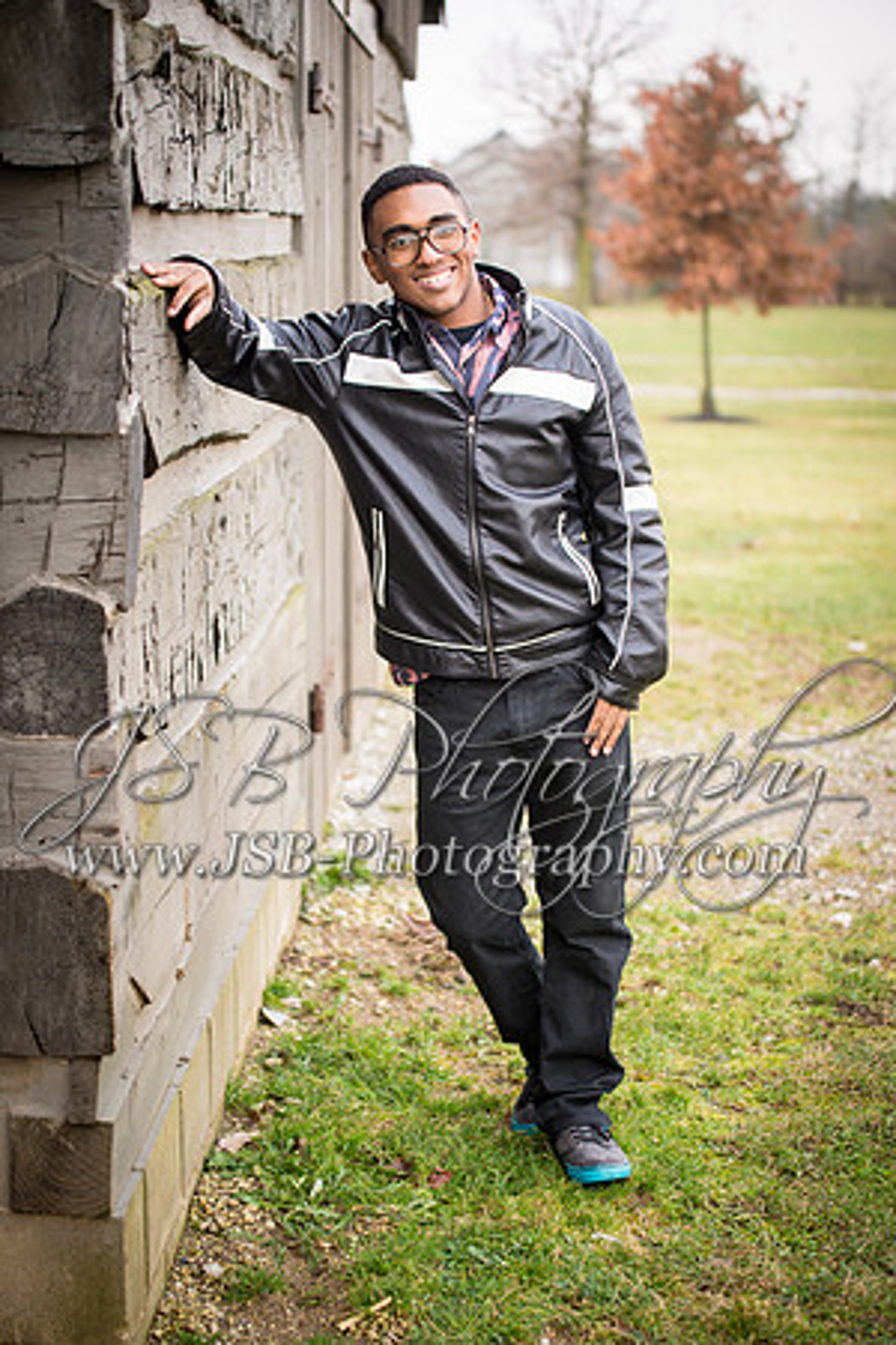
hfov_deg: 19.5
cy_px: 672
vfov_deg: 28.8
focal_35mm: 70
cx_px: 448
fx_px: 2613
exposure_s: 1/50
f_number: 2.8
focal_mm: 70
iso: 200
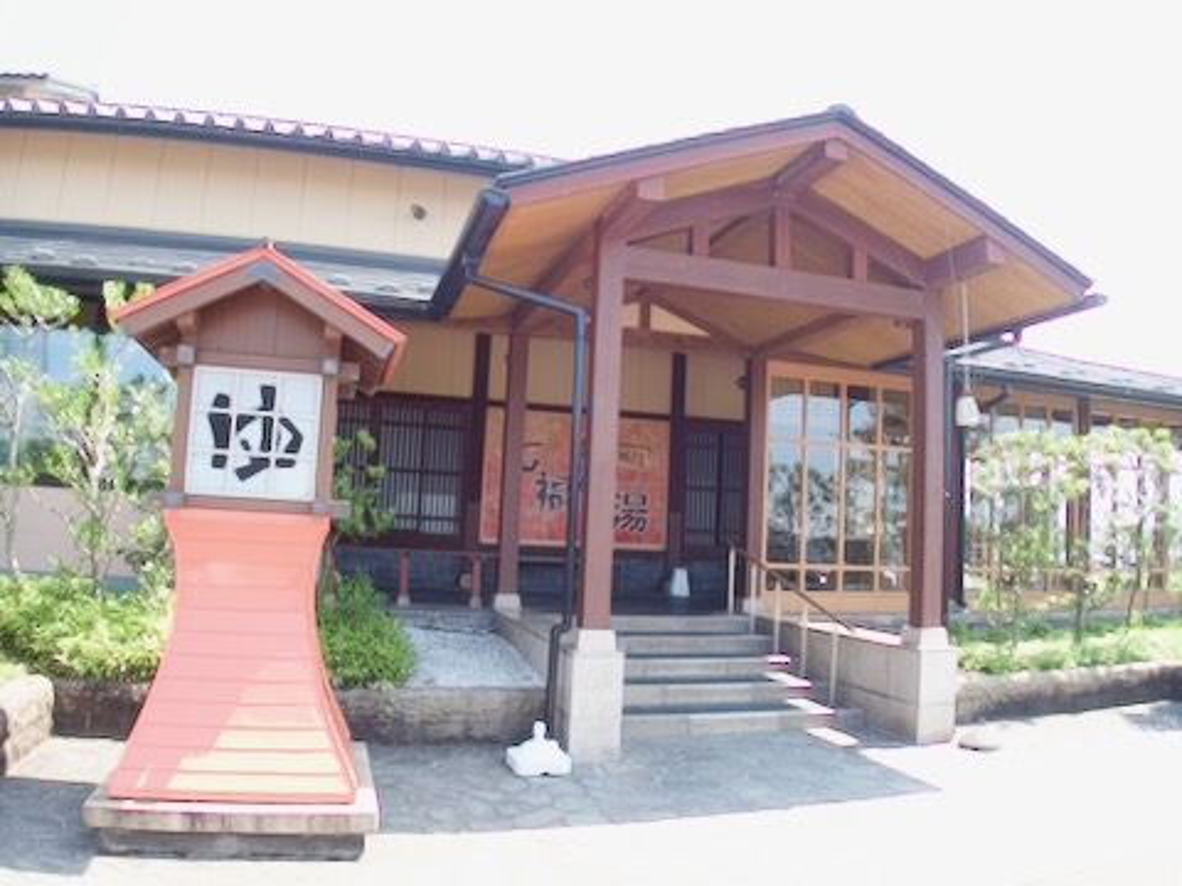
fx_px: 854
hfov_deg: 69.4
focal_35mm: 25
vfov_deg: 54.9
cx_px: 591
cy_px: 443
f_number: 2.8
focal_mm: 4.5
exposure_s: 1/250
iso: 100
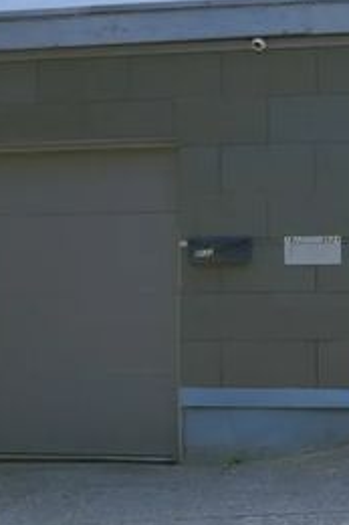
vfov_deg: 15.7
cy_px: -96
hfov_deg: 10.7
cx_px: -54
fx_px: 1835
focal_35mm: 126
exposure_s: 1/160
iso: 400
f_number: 10
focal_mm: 32
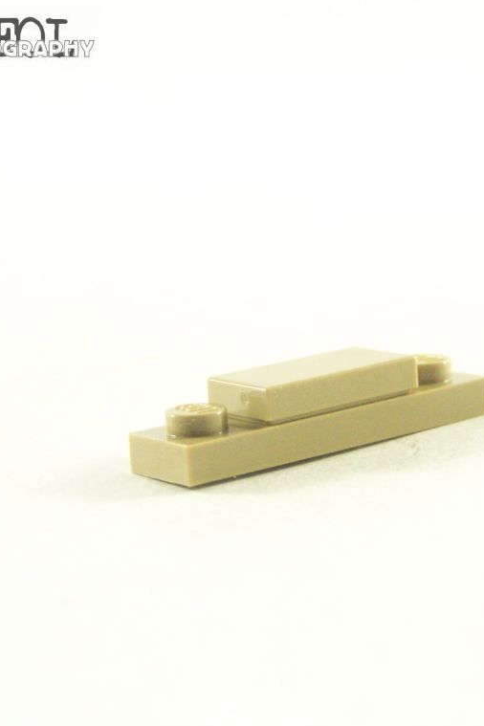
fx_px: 2319
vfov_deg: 17.8
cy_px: 365
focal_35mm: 115
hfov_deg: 11.9
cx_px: 389
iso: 400
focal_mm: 13.7
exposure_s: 1/60
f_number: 3.2
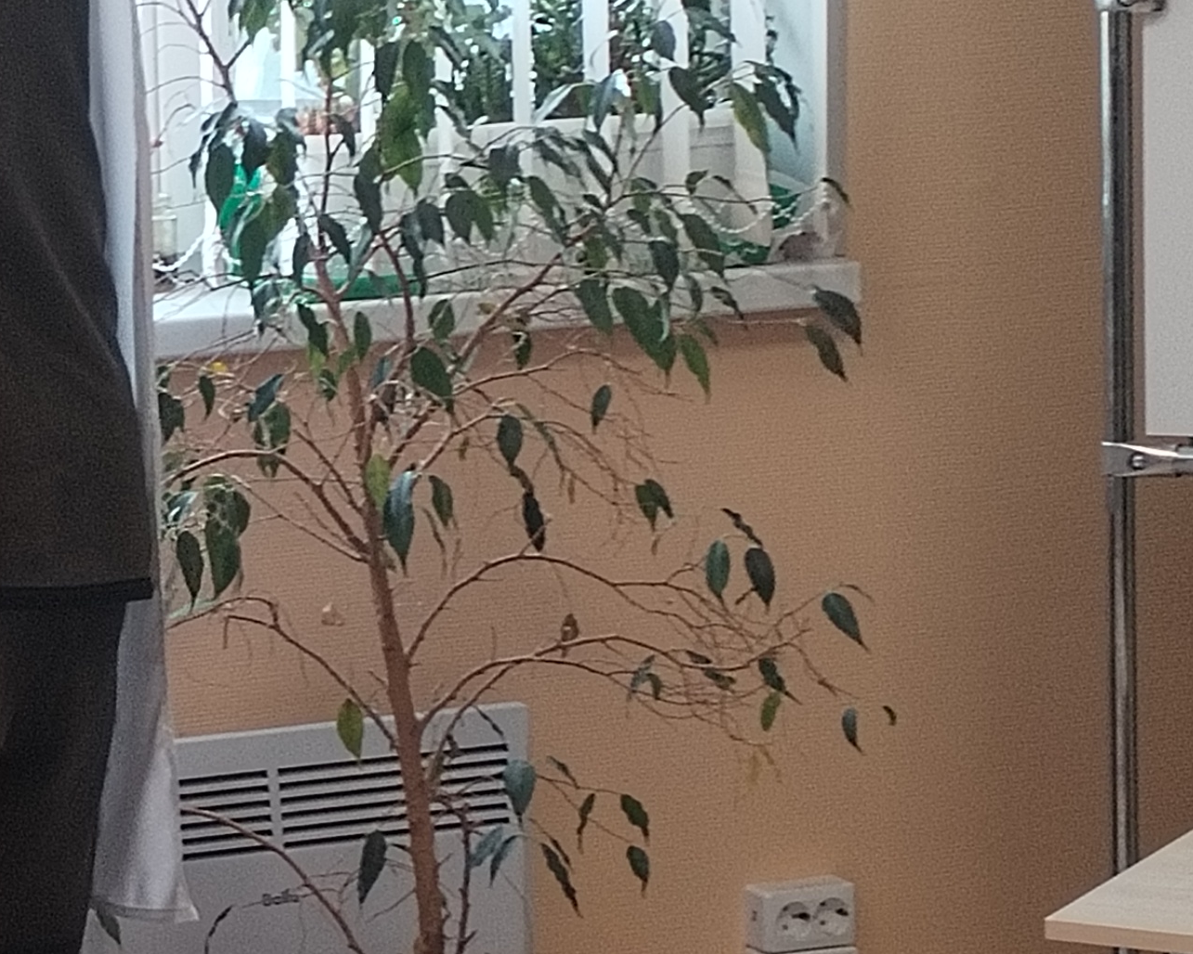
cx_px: -28
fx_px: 5437
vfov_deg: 10.0
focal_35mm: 154
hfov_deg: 12.4
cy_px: 527
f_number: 1.8
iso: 148
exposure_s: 1/50
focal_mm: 4.75
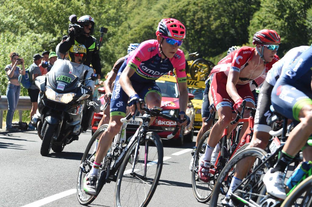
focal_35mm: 150
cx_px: 156
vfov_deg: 9.1
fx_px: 1299
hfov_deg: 13.7
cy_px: 104
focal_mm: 150
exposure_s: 1/1000
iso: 1000
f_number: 8
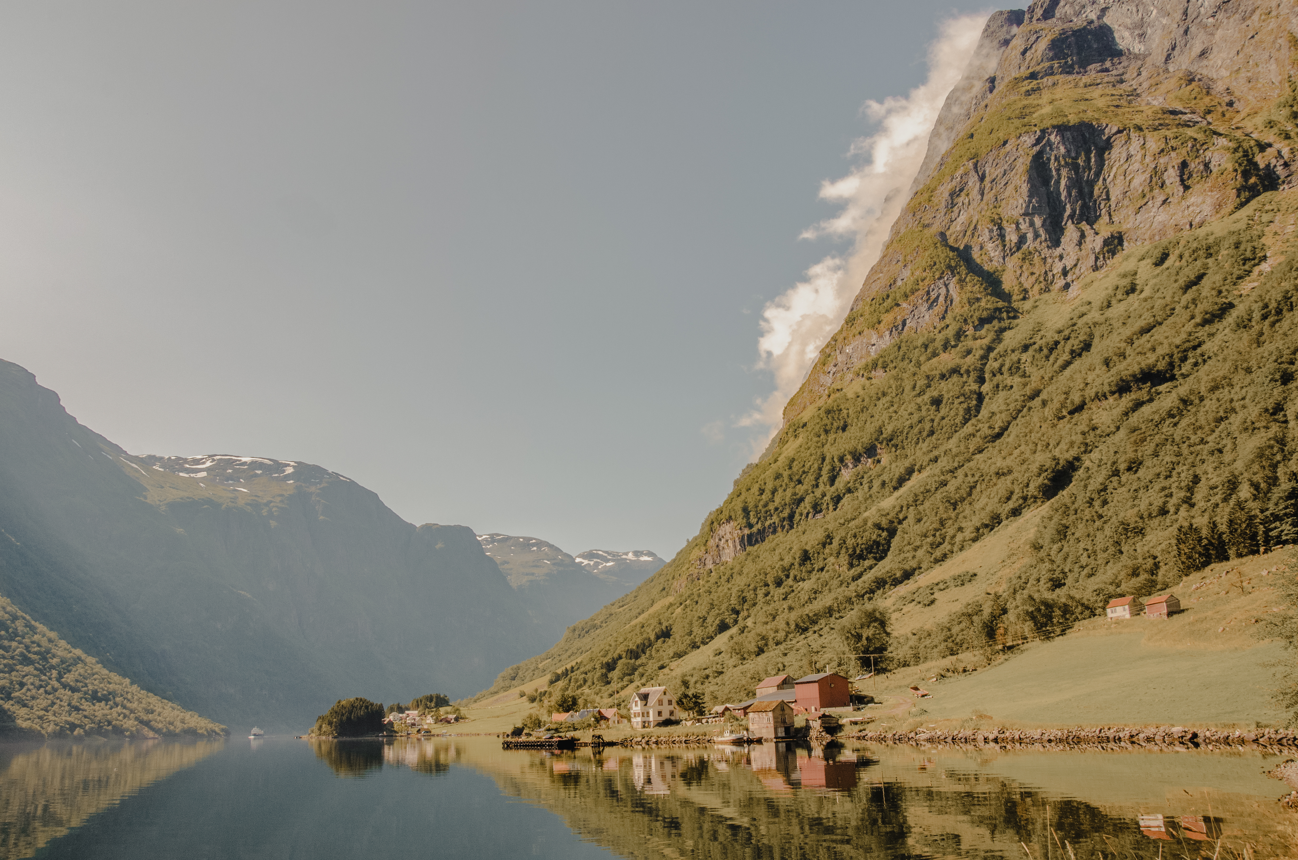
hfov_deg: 67.5
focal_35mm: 27
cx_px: 649
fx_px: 971
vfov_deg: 47.7
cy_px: 430
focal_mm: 18
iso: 160
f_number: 9
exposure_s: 1/400
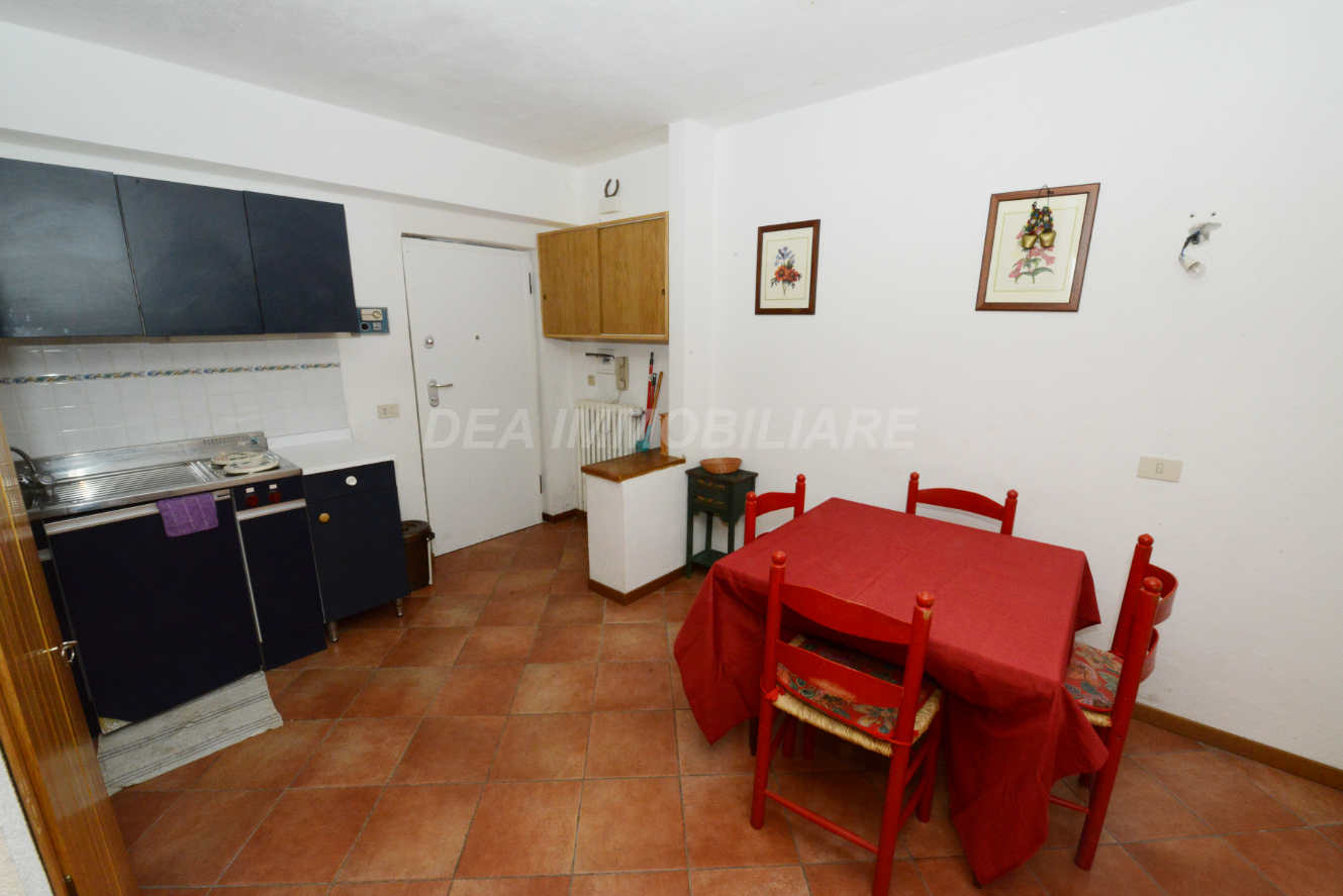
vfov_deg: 81.3
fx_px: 522
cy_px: 448
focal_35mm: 14
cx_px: 672
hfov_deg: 104.2
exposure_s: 1/60
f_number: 22
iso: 3600
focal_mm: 14
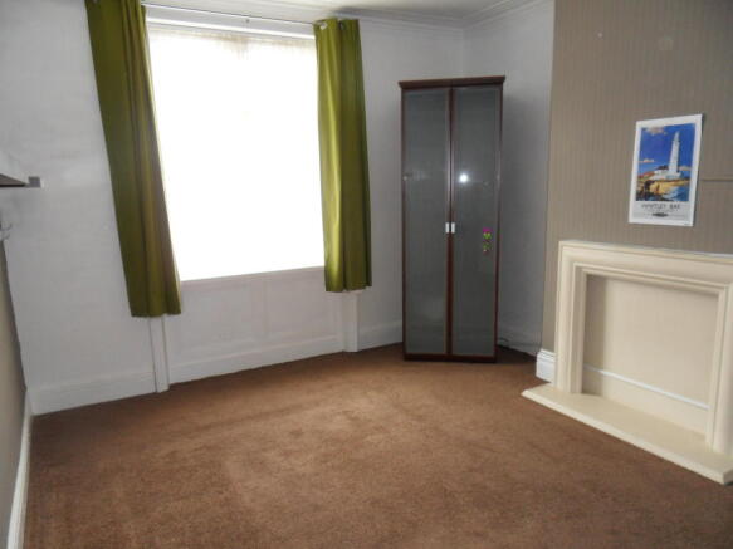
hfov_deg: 71.6
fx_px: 508
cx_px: 366
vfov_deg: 56.8
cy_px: 274
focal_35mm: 24
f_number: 3.3
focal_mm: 4.2
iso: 120
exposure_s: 1/30
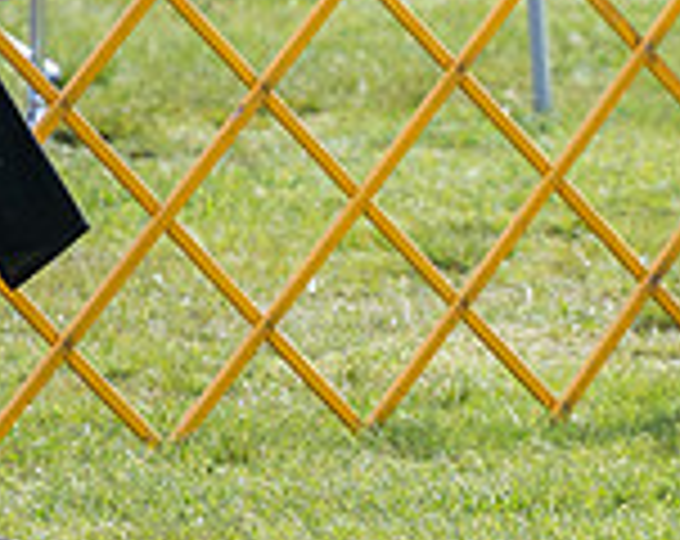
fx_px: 18307
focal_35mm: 912
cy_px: -162
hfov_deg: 2.1
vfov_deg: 1.7
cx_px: 986
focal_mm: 192
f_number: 5.6
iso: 400
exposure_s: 1/1250
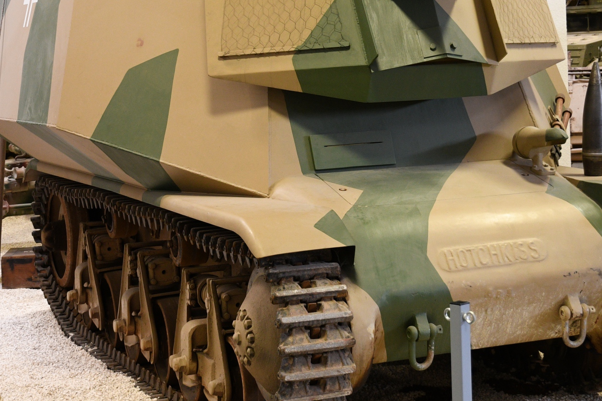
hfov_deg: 23.5
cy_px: 95
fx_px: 1438
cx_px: 399
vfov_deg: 15.8
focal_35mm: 86
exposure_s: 1/50
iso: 800
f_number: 3.5
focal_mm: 30
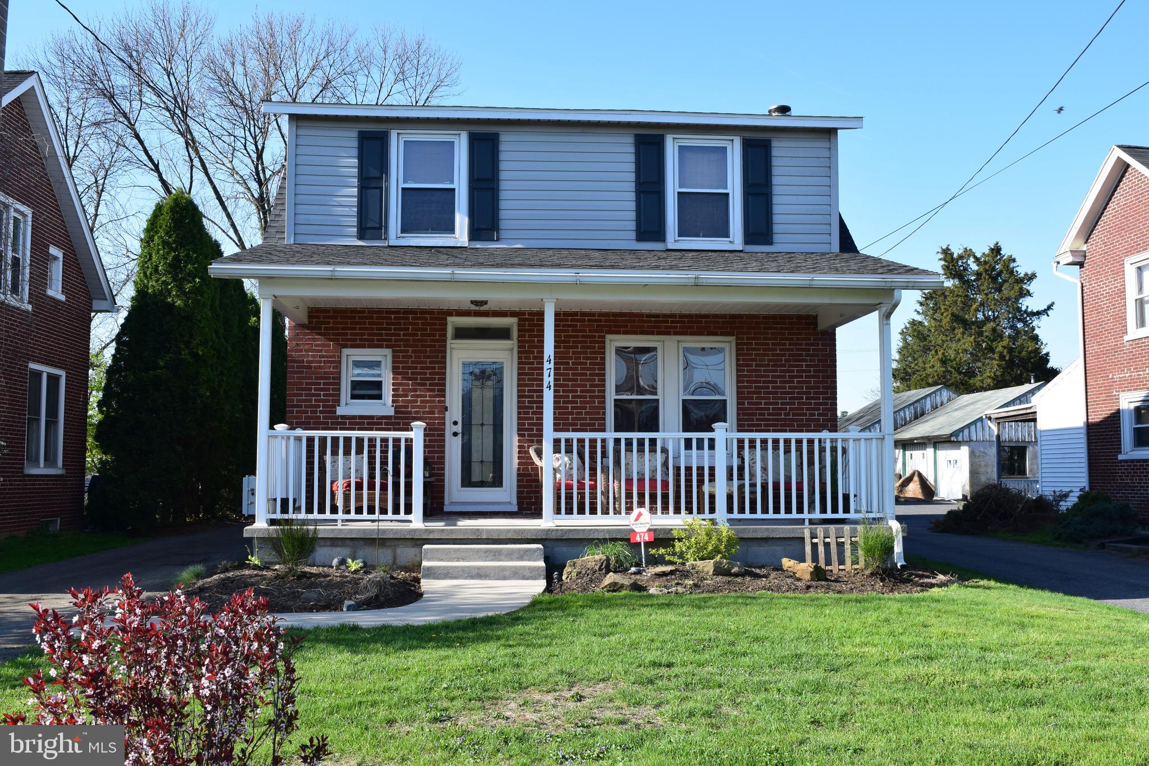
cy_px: 383
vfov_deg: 36.9
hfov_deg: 53.1
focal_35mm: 36
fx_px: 1149
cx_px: 574
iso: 400
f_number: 11
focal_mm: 24
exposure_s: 1/400
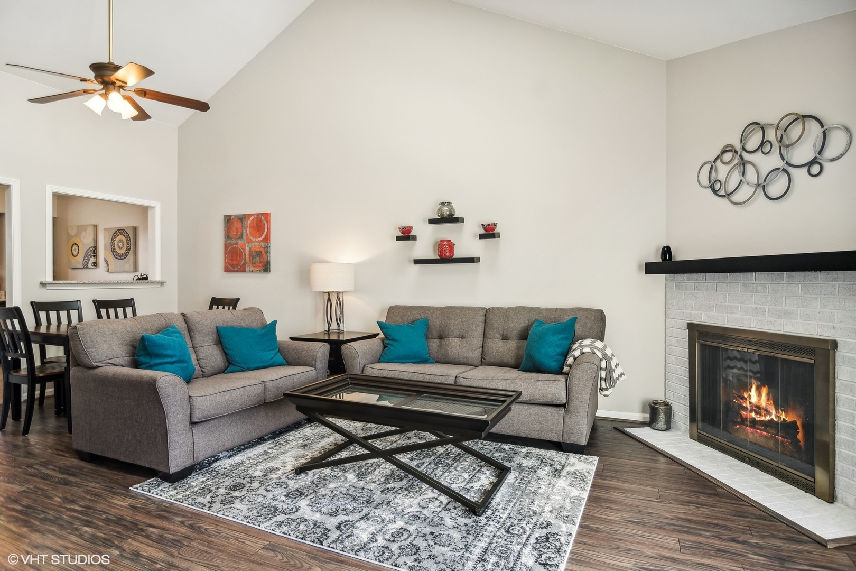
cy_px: 286
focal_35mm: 30
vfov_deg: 43.6
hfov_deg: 61.9
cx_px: 428
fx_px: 713
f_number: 8
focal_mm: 20
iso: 200
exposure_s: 1/25
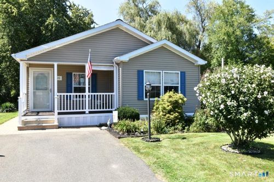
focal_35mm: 30
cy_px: 91
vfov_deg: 43.6
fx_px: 228
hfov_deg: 61.9
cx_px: 137
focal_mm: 20
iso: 450
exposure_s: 1/200
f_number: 10
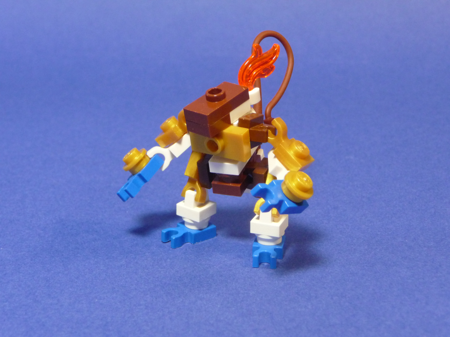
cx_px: 225
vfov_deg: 21.9
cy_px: 168
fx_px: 871
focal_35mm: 67
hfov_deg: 29.0
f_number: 4.5
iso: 400
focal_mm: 11.3
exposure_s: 1/40
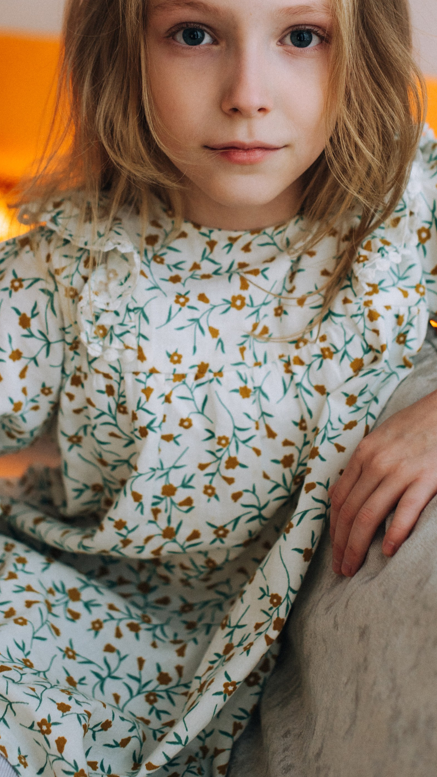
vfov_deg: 27.2
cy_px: 216
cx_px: 233
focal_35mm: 77
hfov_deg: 15.7
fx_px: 1586
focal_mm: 50
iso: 640
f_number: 2.8
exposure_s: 1/160
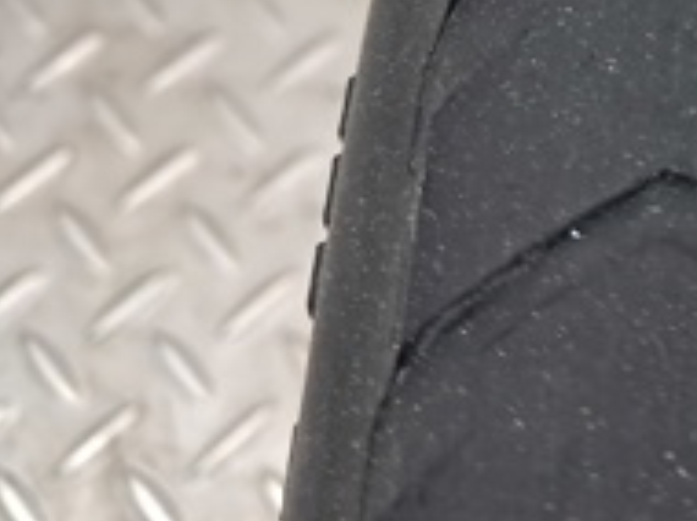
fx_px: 1830
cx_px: 990
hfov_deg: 19.3
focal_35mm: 91
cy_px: -303
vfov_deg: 14.8
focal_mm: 4
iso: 200
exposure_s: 1/50
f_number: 1.8
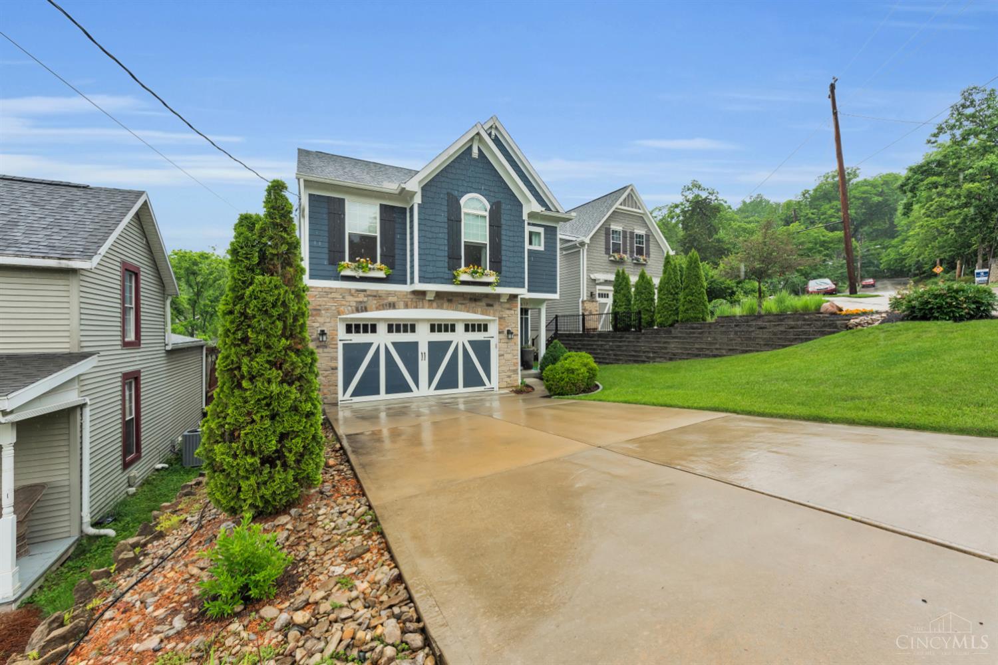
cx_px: 499
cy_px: 332
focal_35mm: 14
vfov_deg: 81.2
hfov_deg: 104.3
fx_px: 388
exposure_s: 1/500
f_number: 8
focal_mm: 14
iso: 800
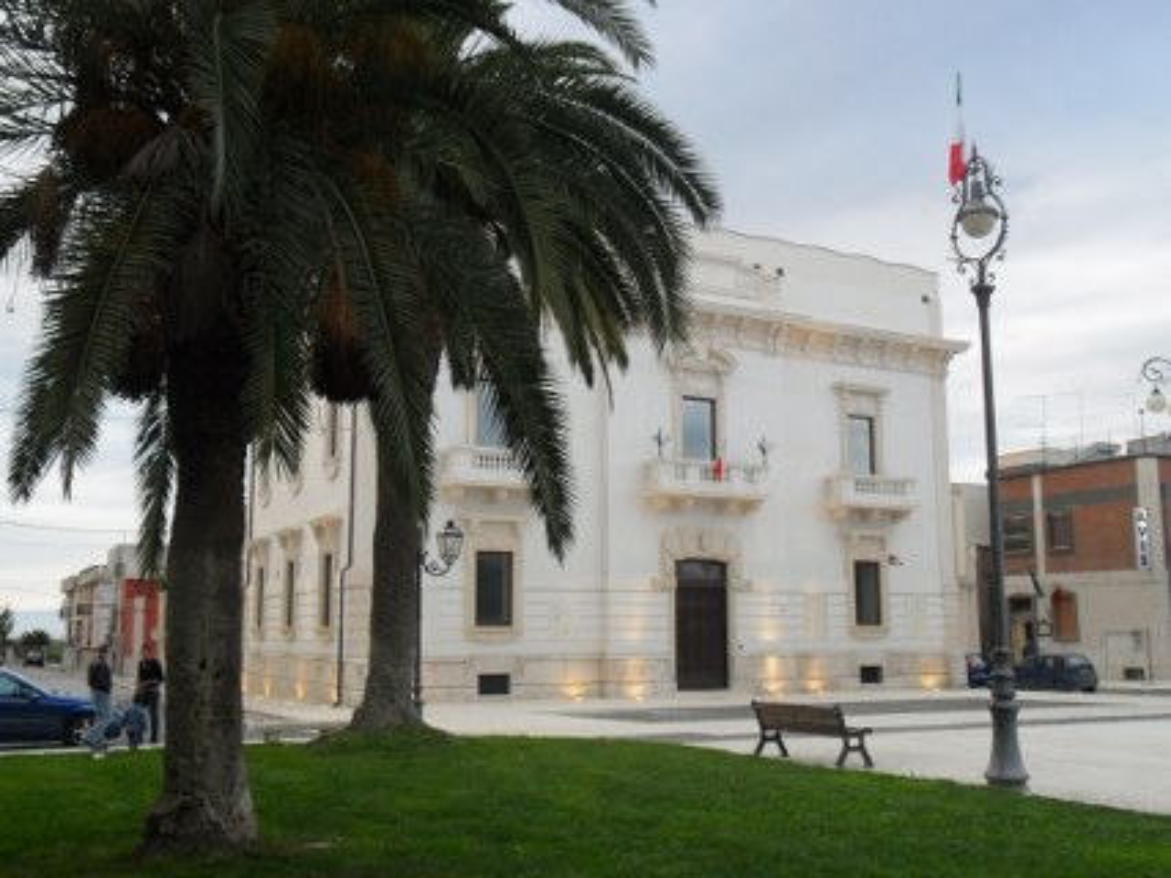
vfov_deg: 38.6
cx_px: 586
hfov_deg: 50.2
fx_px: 1251
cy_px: 439
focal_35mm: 37
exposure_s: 1/45
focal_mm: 6.6
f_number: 4
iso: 200
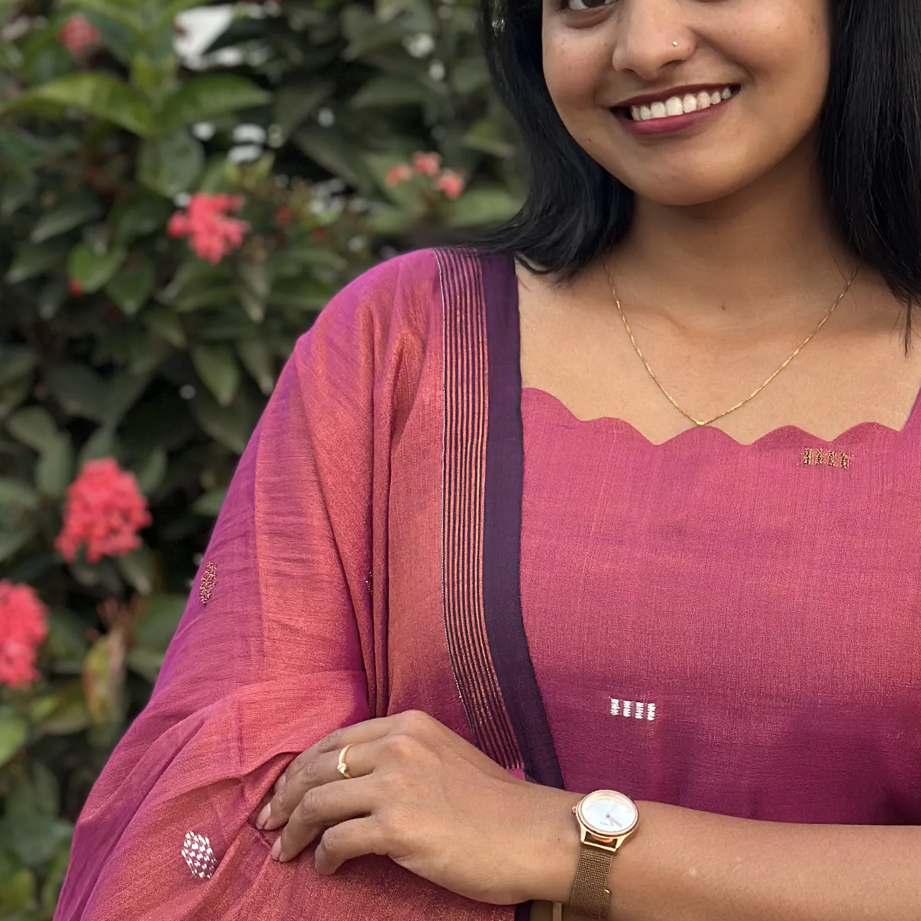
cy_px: 283
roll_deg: -0.7
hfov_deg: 15.6
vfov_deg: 15.7
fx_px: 3341
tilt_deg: -2.8
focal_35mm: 111
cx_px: 654
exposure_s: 1/121
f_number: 1.78
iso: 100
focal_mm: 6.86
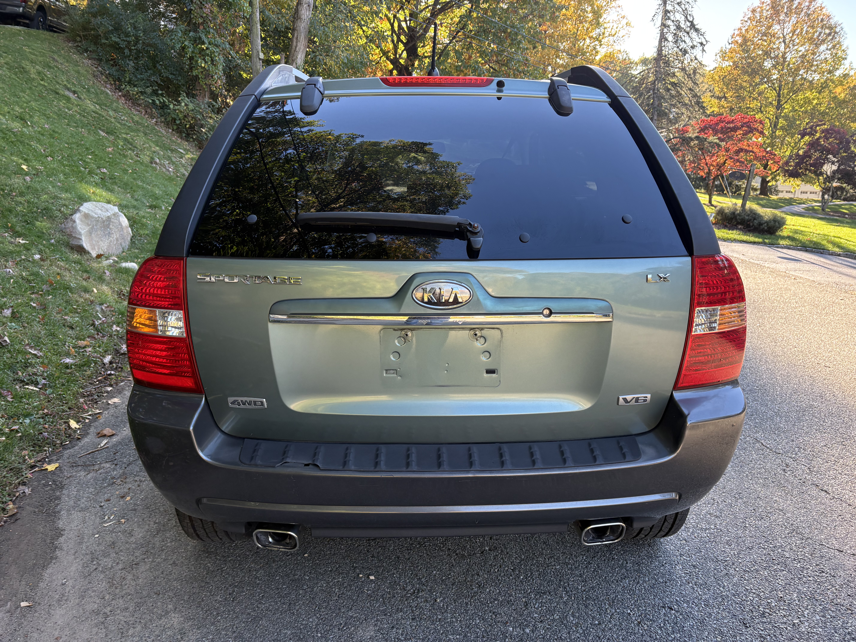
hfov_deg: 67.3
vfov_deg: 53.1
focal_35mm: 26
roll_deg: -1.3
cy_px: 321
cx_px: 428
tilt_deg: -14.4
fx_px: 643
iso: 100
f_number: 1.6
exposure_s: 1/239
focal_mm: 5.96
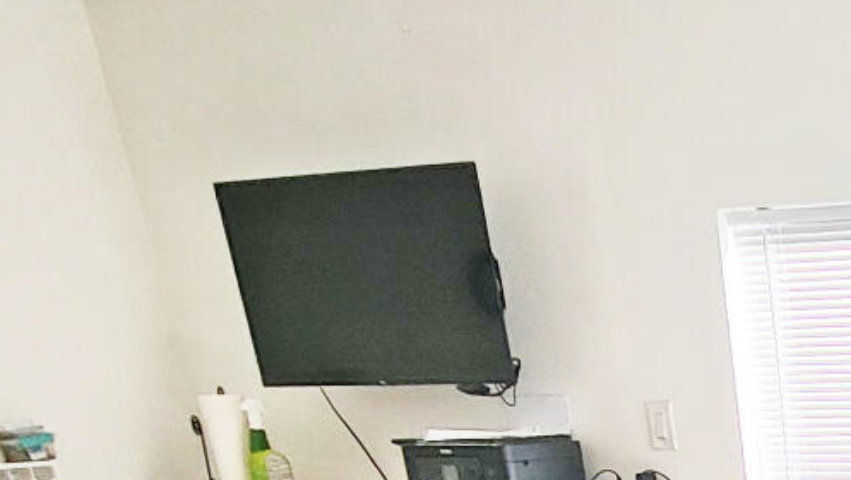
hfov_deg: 28.9
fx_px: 1287
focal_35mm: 57
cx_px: 1139
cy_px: 943
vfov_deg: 16.4
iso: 32
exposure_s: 1/151
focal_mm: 1.74
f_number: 2.2
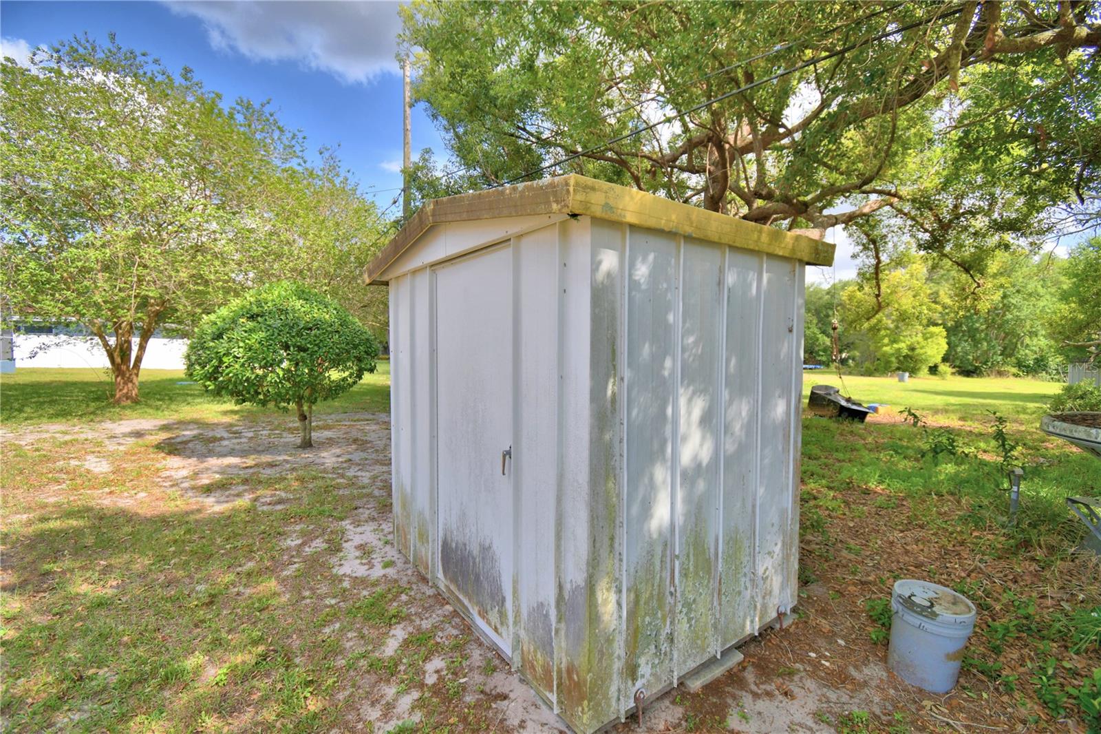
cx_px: 550
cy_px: 367
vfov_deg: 77.3
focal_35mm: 15
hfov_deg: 100.4
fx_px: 459
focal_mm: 10
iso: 100
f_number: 4.5
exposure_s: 1/640
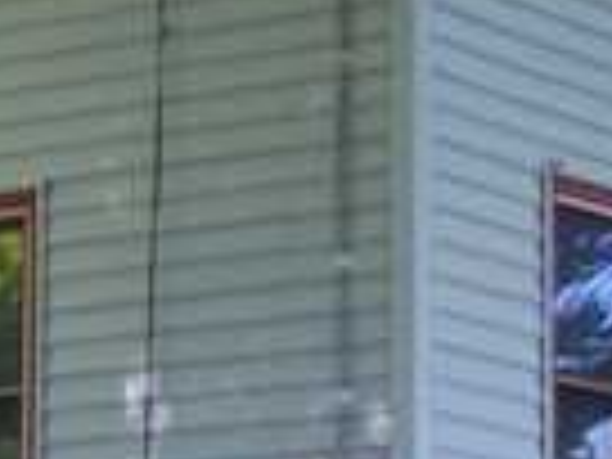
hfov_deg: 8.8
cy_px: 356
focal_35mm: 224
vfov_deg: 6.6
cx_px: 378
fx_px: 3960
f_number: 2.8
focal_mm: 6.3
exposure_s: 1/50
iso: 80
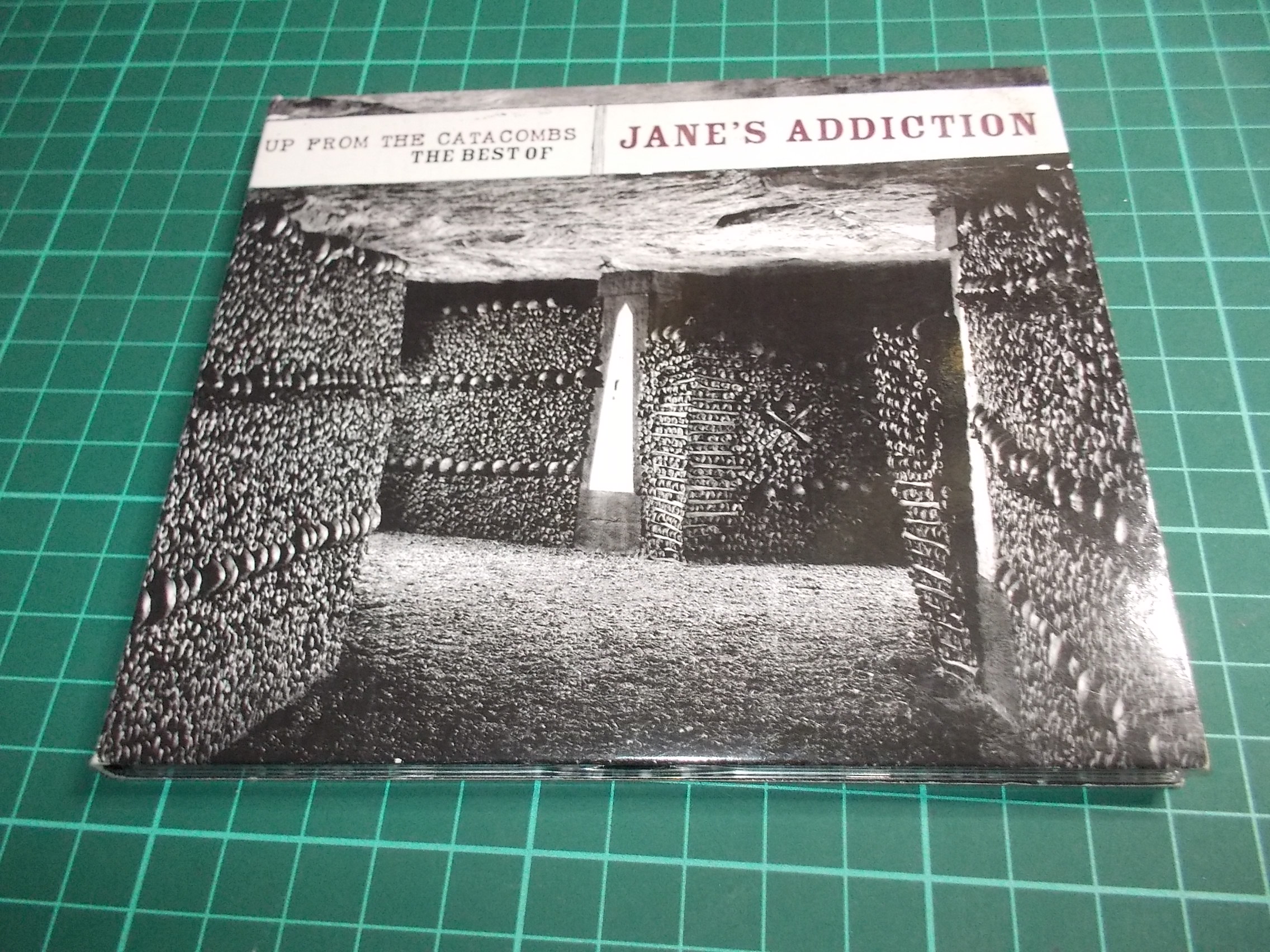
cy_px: 476
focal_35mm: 29
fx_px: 1064
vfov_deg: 48.2
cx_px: 635
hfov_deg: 61.7
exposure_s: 1/30
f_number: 3.3
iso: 320
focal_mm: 4.1
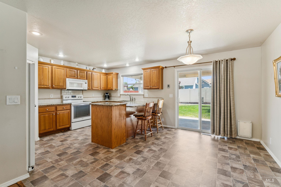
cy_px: 94
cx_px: 140
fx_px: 123
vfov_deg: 74.4
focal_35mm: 16
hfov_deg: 97.5
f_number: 13
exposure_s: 1/15
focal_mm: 15.8
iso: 400
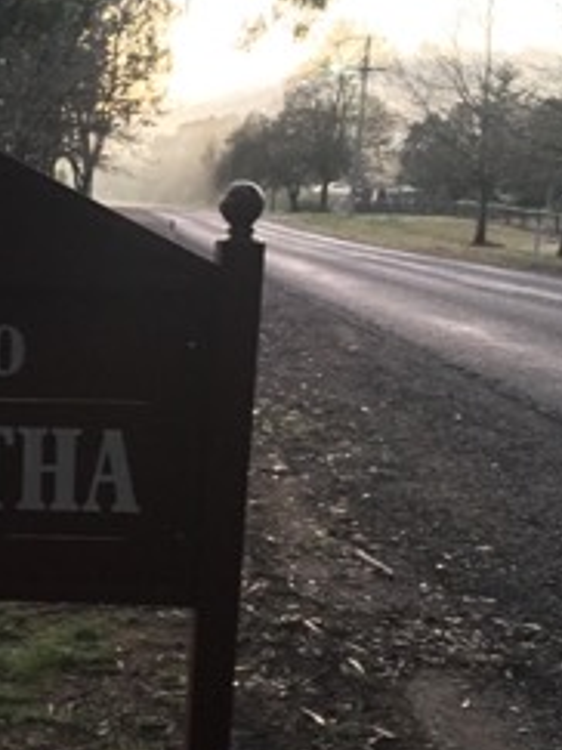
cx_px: 0
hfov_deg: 22.7
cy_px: 506
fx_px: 1343
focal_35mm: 62
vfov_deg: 30.9
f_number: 2.2
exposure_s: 1/15
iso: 400
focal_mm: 4.15
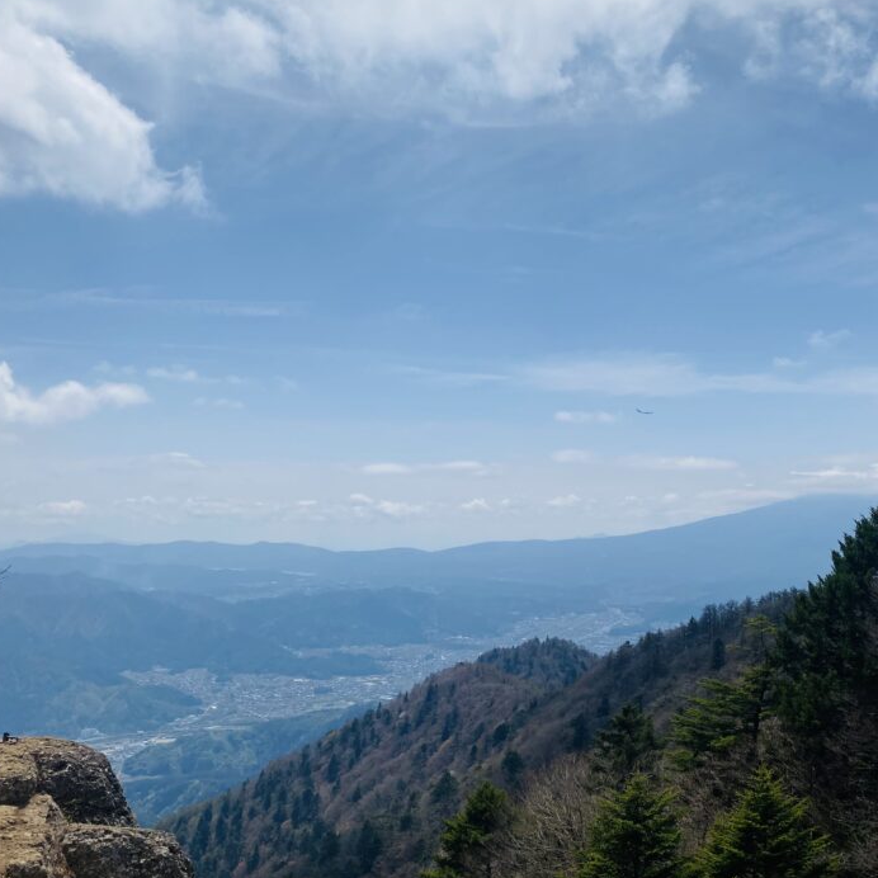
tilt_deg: +7.2
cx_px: 472
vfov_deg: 48.4
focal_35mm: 34
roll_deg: -0.5
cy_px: 395
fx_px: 976
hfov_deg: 48.4
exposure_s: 1/9615
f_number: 1.8
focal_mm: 4.25
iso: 32
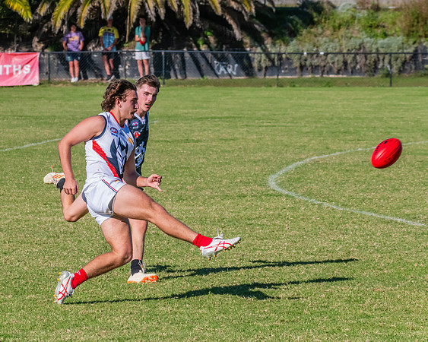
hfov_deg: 5.3
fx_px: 4594
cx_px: 113
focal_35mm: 363
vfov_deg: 4.3
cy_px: 151
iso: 1600
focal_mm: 260
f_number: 16
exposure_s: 1/1600
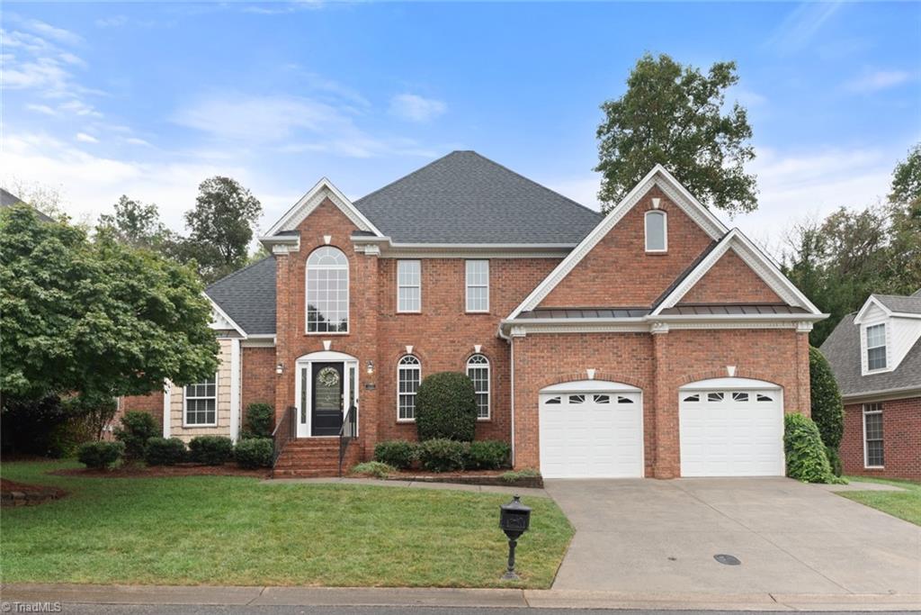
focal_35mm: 24
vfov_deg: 53.1
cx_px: 460
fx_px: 614
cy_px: 308
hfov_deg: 73.7
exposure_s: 1/160
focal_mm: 24
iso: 320
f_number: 7.1
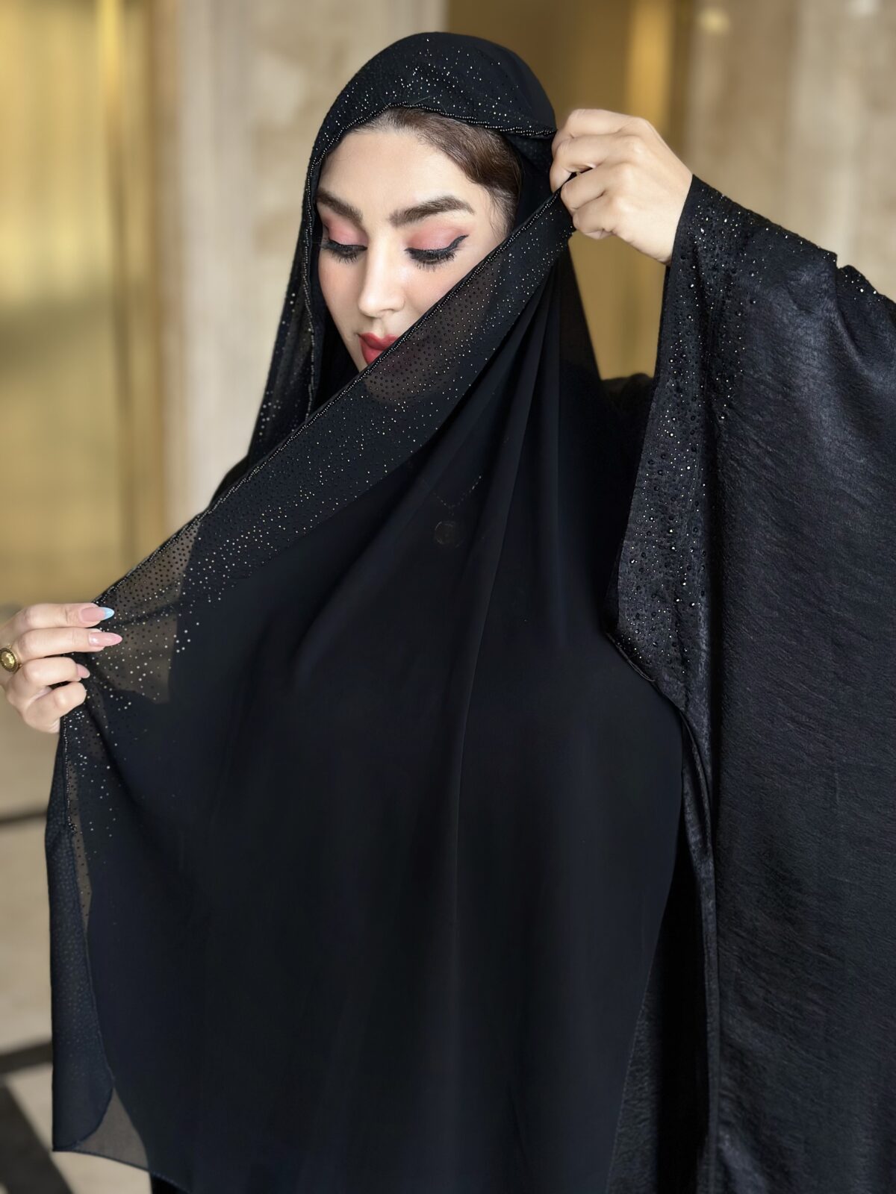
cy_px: 597
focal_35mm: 48
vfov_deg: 39.7
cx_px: 448
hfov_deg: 30.3
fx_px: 1657
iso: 80
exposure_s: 1/121
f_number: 1.78
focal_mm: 6.86
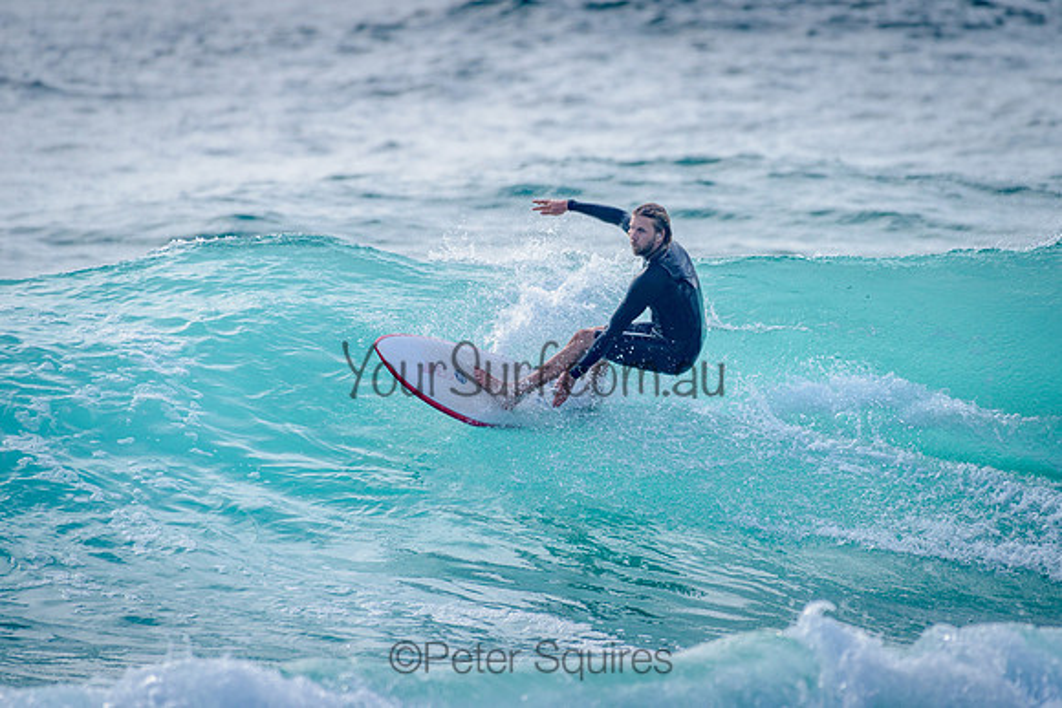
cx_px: 604
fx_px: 18086
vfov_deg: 2.2
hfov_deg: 3.4
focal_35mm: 613
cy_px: 274
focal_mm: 500
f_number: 5.6
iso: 220
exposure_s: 1/2000
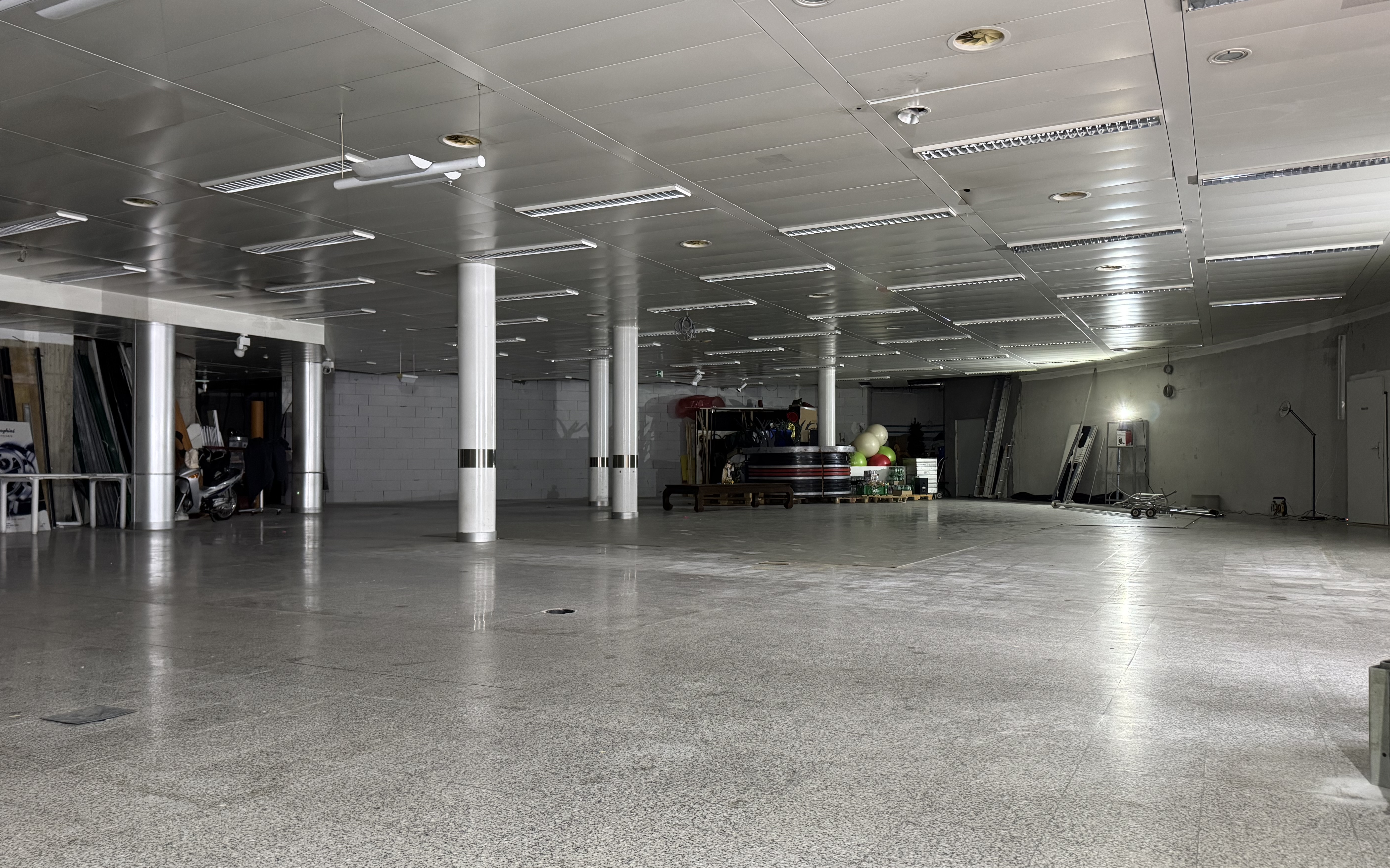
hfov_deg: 70.4
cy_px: 452
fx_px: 985
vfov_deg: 47.6
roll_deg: +0.1
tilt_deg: +1.1
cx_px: 709
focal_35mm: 26
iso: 500
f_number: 1.78
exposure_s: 1/50
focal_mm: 6.76
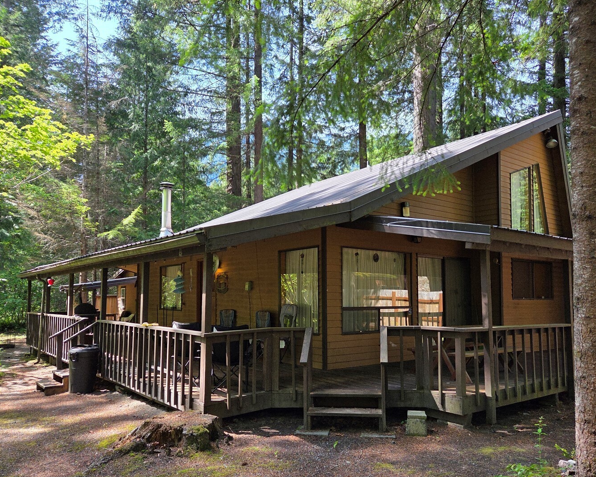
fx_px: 476
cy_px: 263
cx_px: 328
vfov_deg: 53.1
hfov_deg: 63.9
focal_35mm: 27
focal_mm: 5.4
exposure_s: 1/359
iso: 64
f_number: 1.8
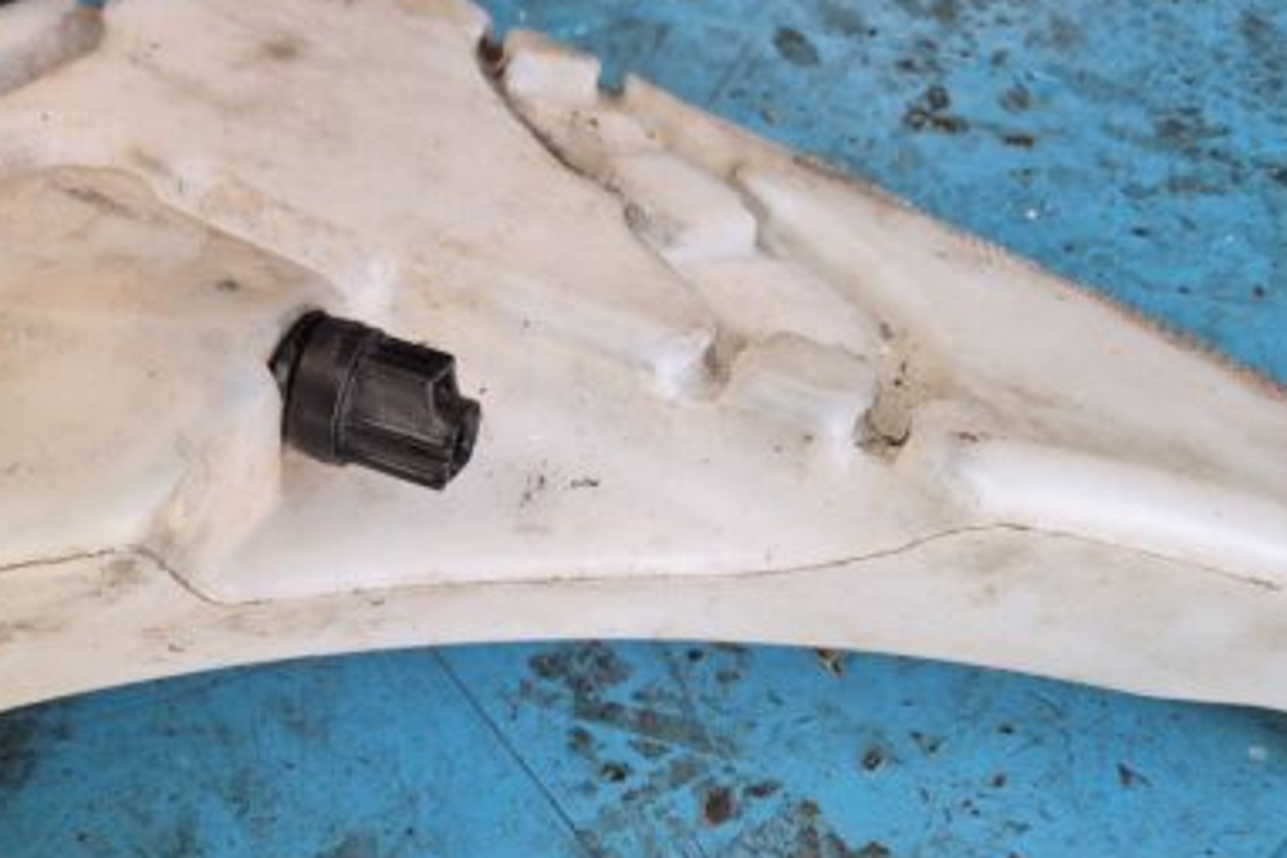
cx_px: 432
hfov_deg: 43.9
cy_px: 593
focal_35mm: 44
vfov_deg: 30.2
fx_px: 1573
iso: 160
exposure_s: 1/180
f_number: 1.8
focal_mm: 5.4
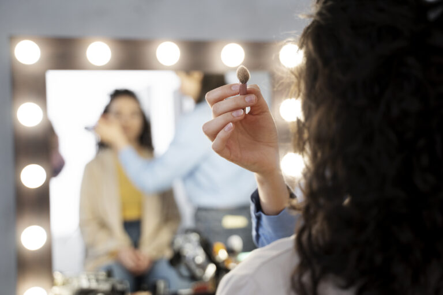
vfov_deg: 27.5
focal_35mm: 49
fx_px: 603
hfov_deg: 40.3
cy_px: 148
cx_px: 222
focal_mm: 49
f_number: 2.8
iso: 500
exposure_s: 1/125
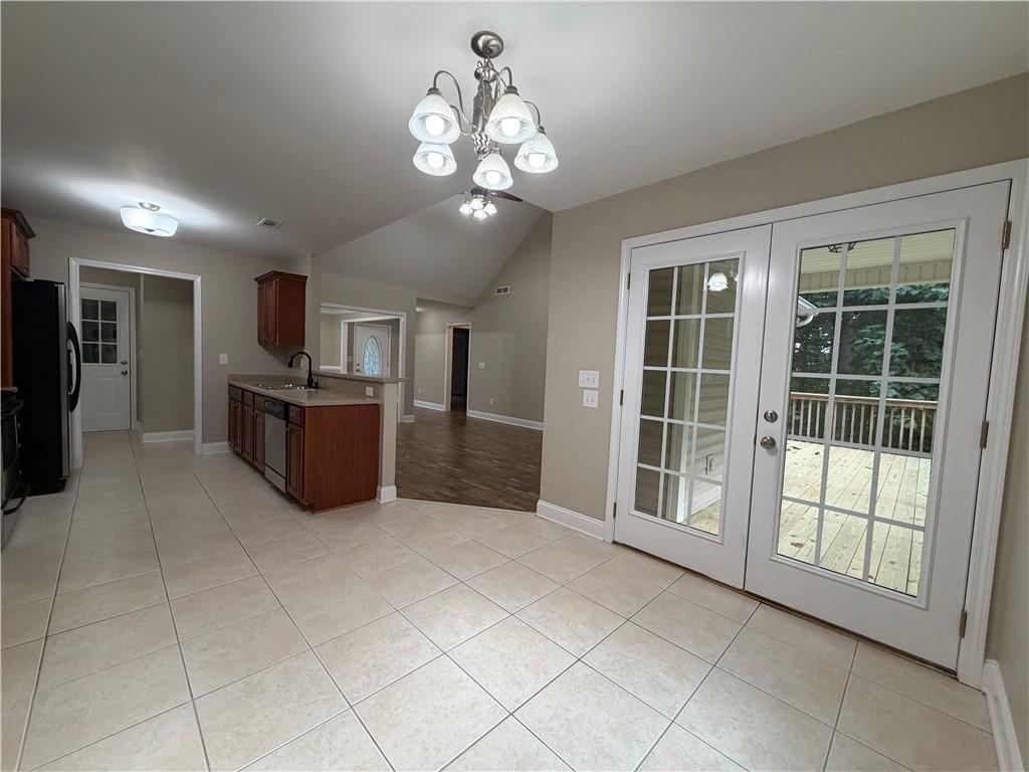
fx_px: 416
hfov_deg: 102.1
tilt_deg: -2.9
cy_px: 386
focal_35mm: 14
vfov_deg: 85.7
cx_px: 514
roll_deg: -2.4
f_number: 2.2
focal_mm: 2.22
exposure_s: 1/120
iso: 200
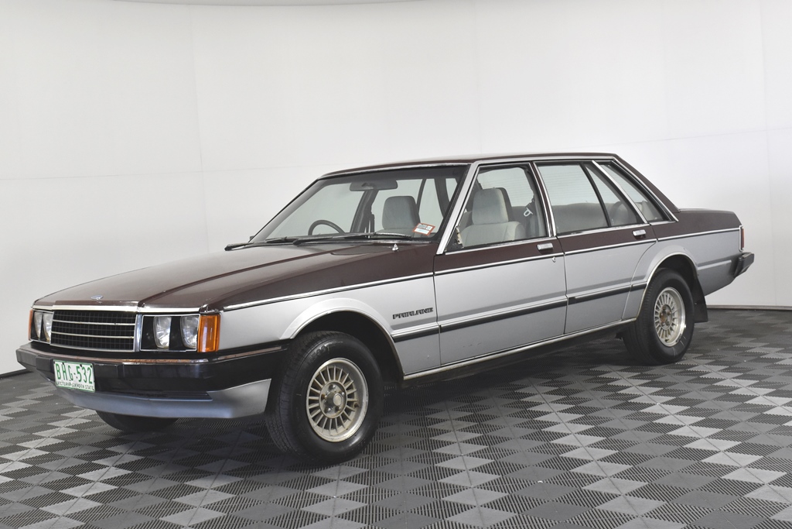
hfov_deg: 38.9
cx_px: 396
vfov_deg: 26.5
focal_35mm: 51
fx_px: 1122
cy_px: 264
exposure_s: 1/320
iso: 1600
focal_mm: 34
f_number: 9
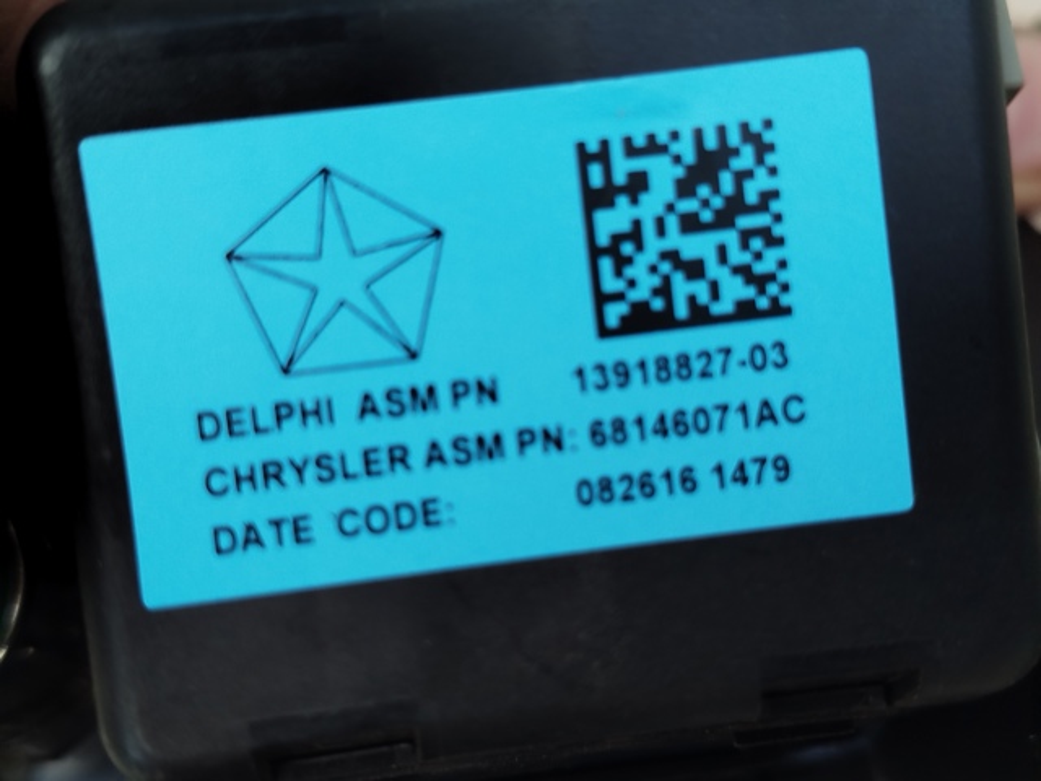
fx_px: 1443
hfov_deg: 39.7
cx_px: 520
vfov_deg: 30.3
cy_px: 390
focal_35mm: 48
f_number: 1.7
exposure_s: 1/50
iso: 64
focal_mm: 5.31
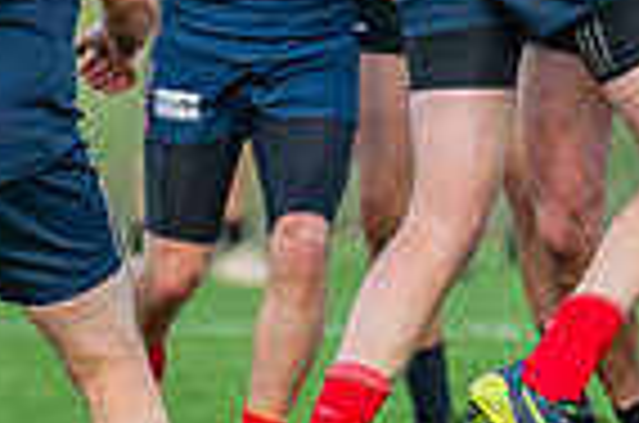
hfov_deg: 1.3
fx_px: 29204
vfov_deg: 0.8
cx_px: 516
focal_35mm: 1649
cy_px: -338
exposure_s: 1/1600
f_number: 2.8
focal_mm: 300
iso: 2500
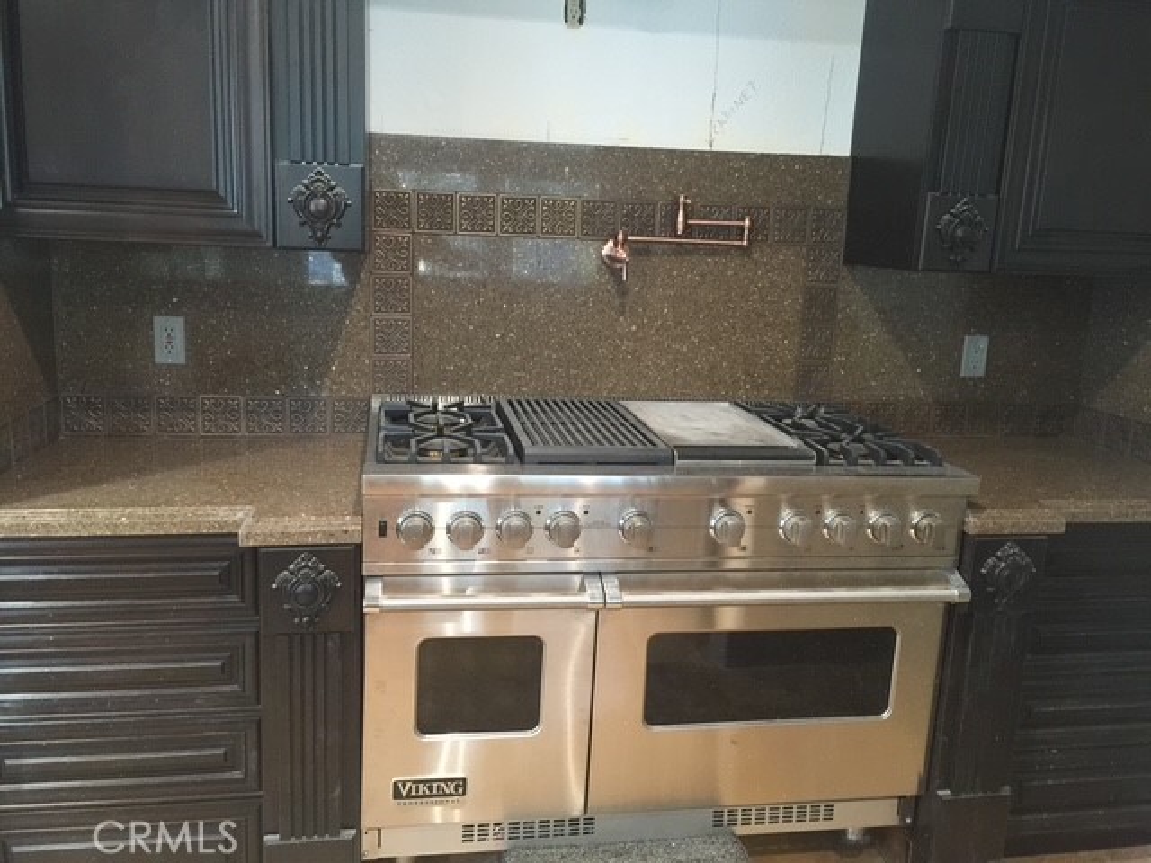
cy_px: 432
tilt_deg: -12.0
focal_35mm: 29
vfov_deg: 48.2
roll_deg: -2.7
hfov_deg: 61.7
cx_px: 576
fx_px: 964
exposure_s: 1/15
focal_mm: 4.15
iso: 125
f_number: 2.2
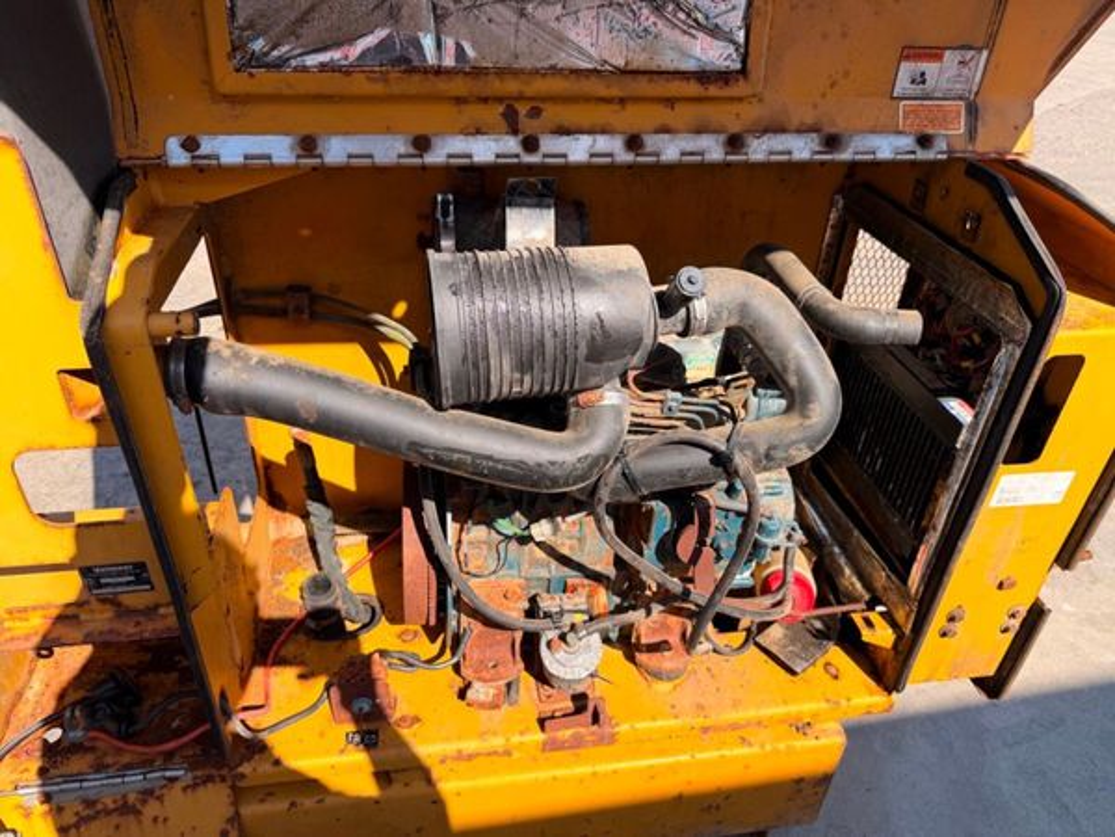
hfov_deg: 71.6
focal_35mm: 24
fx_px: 773
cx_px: 558
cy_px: 418
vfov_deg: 56.8
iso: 80
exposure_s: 1/2053
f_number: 1.78
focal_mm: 6.76
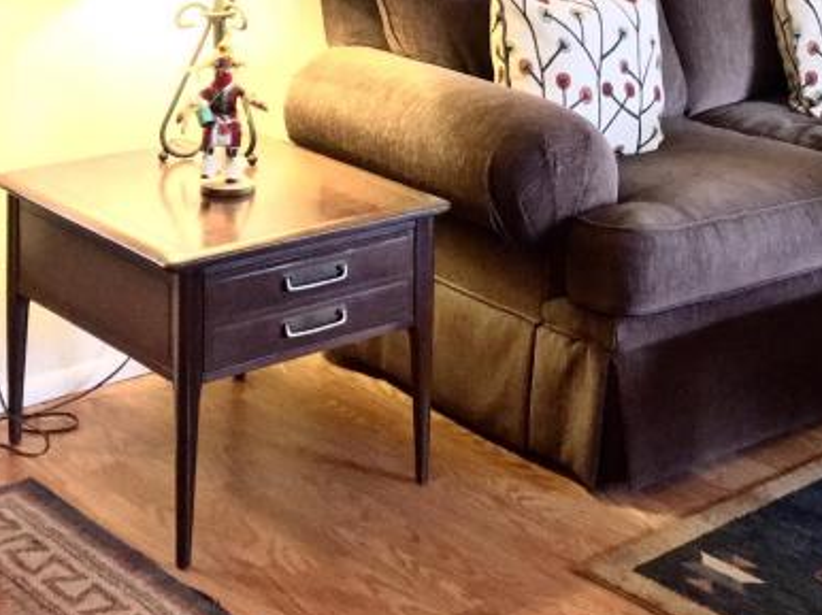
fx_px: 1827
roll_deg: -2.0
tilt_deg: -4.9
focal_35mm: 77
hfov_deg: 24.9
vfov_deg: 17.9
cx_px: 675
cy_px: -172
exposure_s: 1/15
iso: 400
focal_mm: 4.15
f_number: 2.2
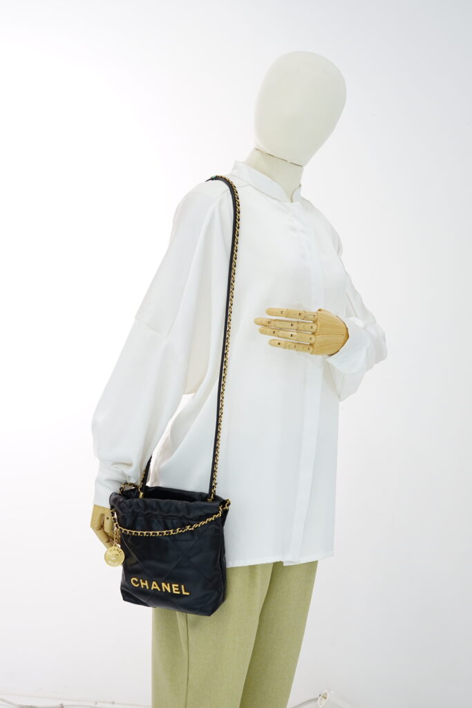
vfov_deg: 39.6
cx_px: 236
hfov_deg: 27.0
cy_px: 354
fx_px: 983
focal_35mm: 50
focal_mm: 50
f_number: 6.3
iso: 640
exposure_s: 1/13
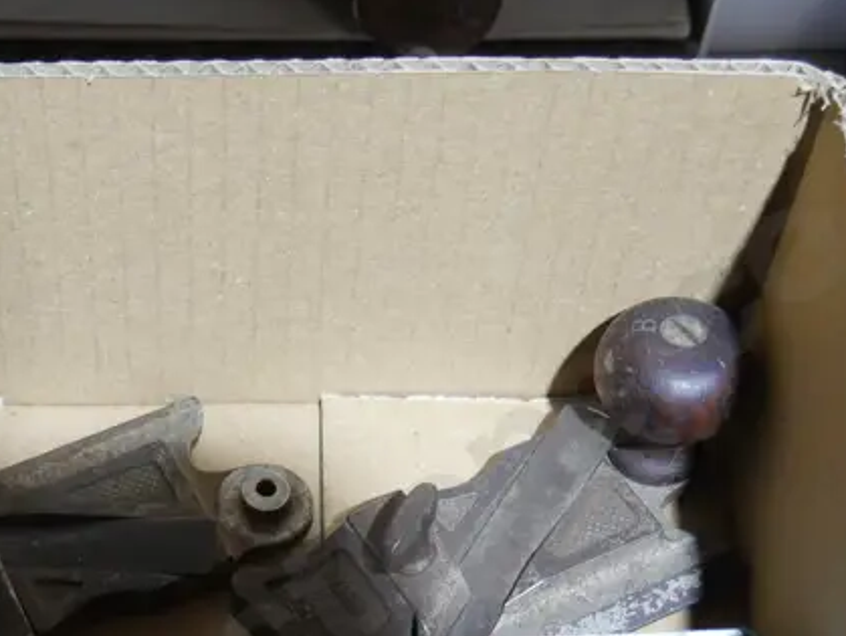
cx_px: 198
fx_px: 2030
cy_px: 702
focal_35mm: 83
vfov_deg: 17.2
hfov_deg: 23.3
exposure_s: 1/60
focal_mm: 17
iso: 1250
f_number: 4
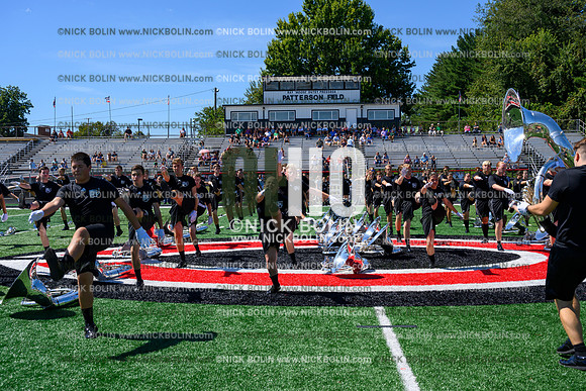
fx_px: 684
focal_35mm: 42
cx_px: 293
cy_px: 196
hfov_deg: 46.4
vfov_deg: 31.9
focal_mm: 42
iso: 160
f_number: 8
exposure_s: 1/500
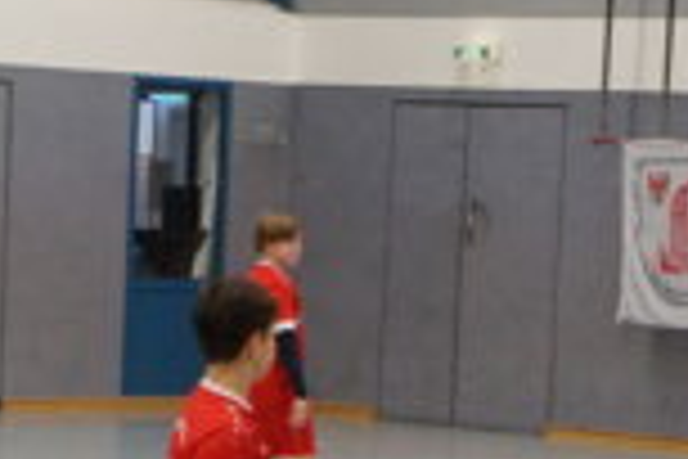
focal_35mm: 215
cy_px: 562
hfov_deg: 9.6
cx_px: 234
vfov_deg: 6.3
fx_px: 4114
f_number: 7.1
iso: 2500
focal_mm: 55
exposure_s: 1/100
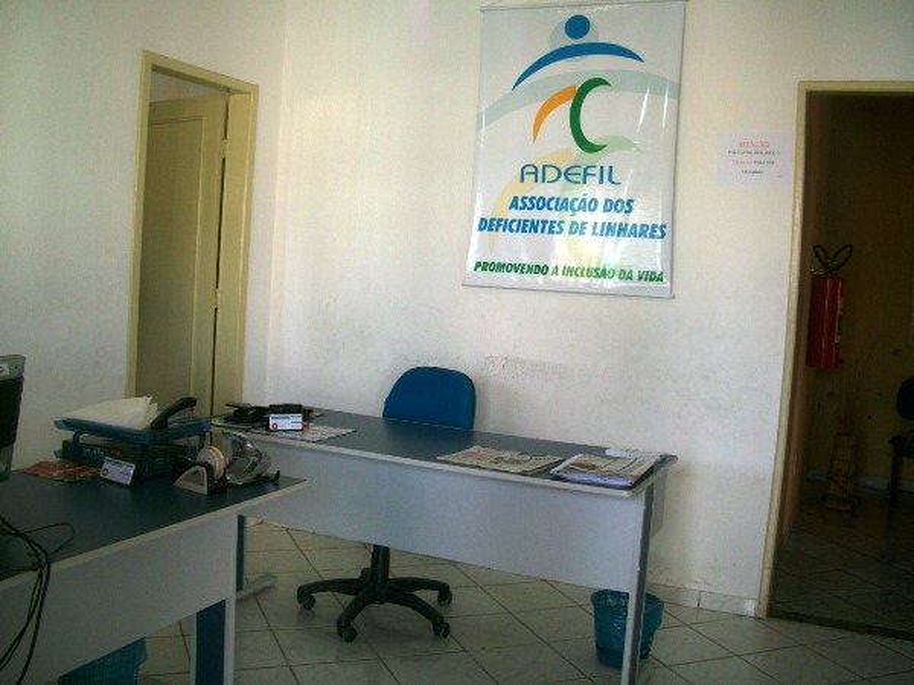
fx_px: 924
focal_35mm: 35
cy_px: 342
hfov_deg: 52.6
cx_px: 457
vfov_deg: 40.7
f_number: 3.1
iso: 80
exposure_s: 1/50
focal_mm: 6.3
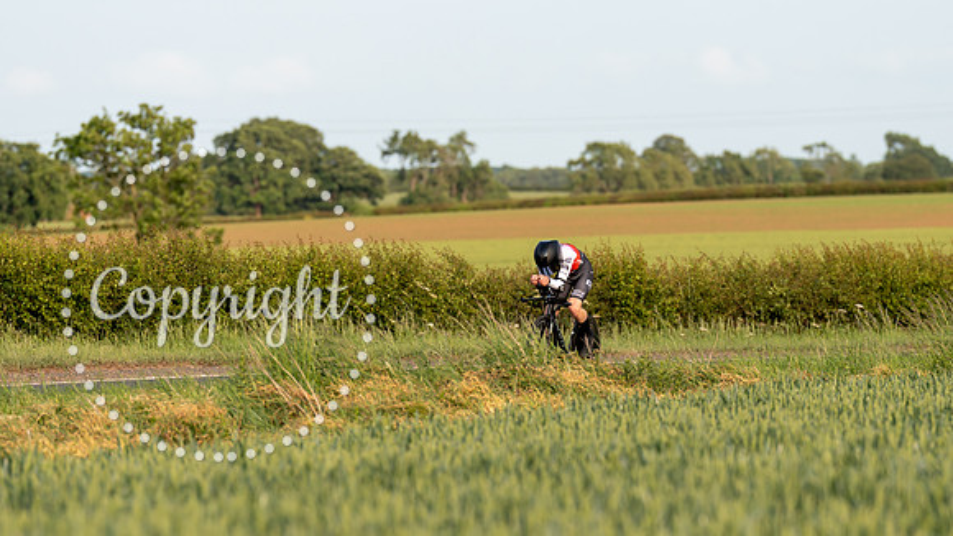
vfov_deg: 4.0
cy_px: 341
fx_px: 7745
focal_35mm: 307
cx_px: 596
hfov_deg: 7.0
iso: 125
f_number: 4
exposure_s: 1/640
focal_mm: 200
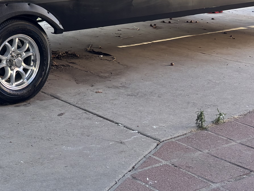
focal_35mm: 83
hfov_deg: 20.5
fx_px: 609
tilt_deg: -5.6
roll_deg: -0.8
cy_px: -53
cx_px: -117
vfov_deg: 16.8
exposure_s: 1/132
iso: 32
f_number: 1.6
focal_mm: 5.96
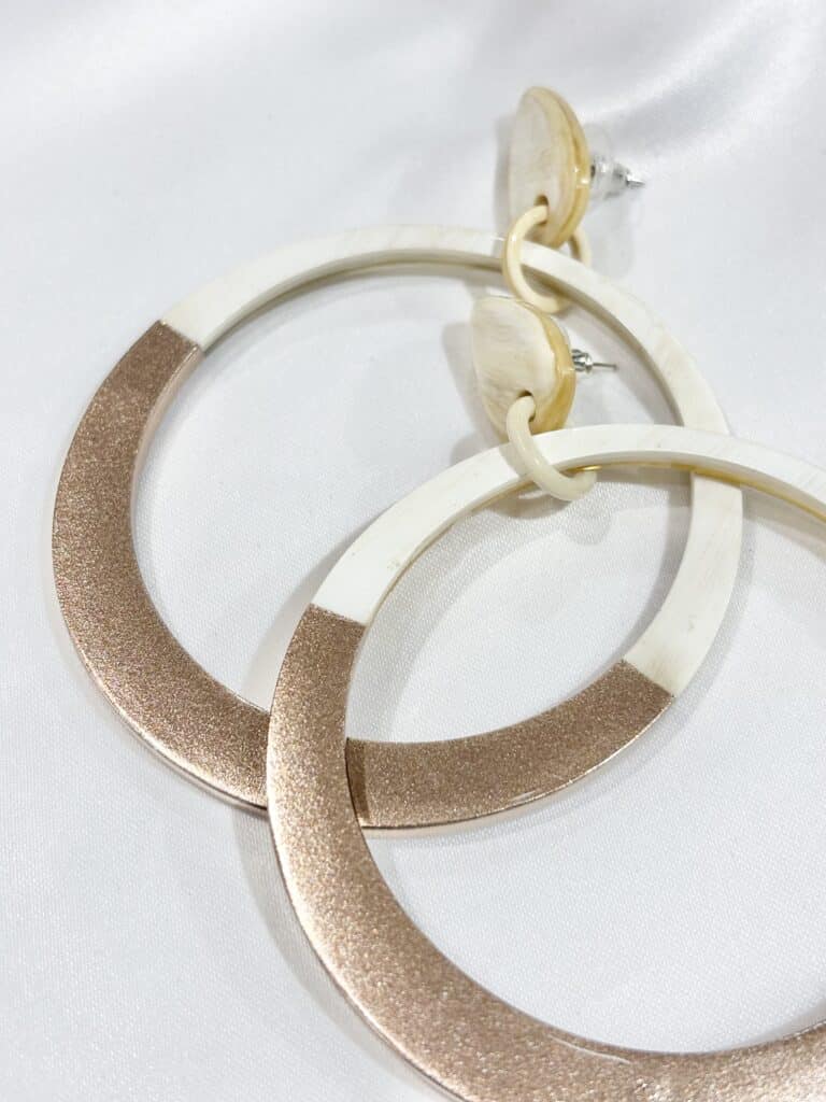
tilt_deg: -43.6
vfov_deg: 36.8
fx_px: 1654
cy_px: 551
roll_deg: +8.3
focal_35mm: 52
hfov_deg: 28.0
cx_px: 413
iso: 32
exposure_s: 1/255
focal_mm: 5.96
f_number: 1.6
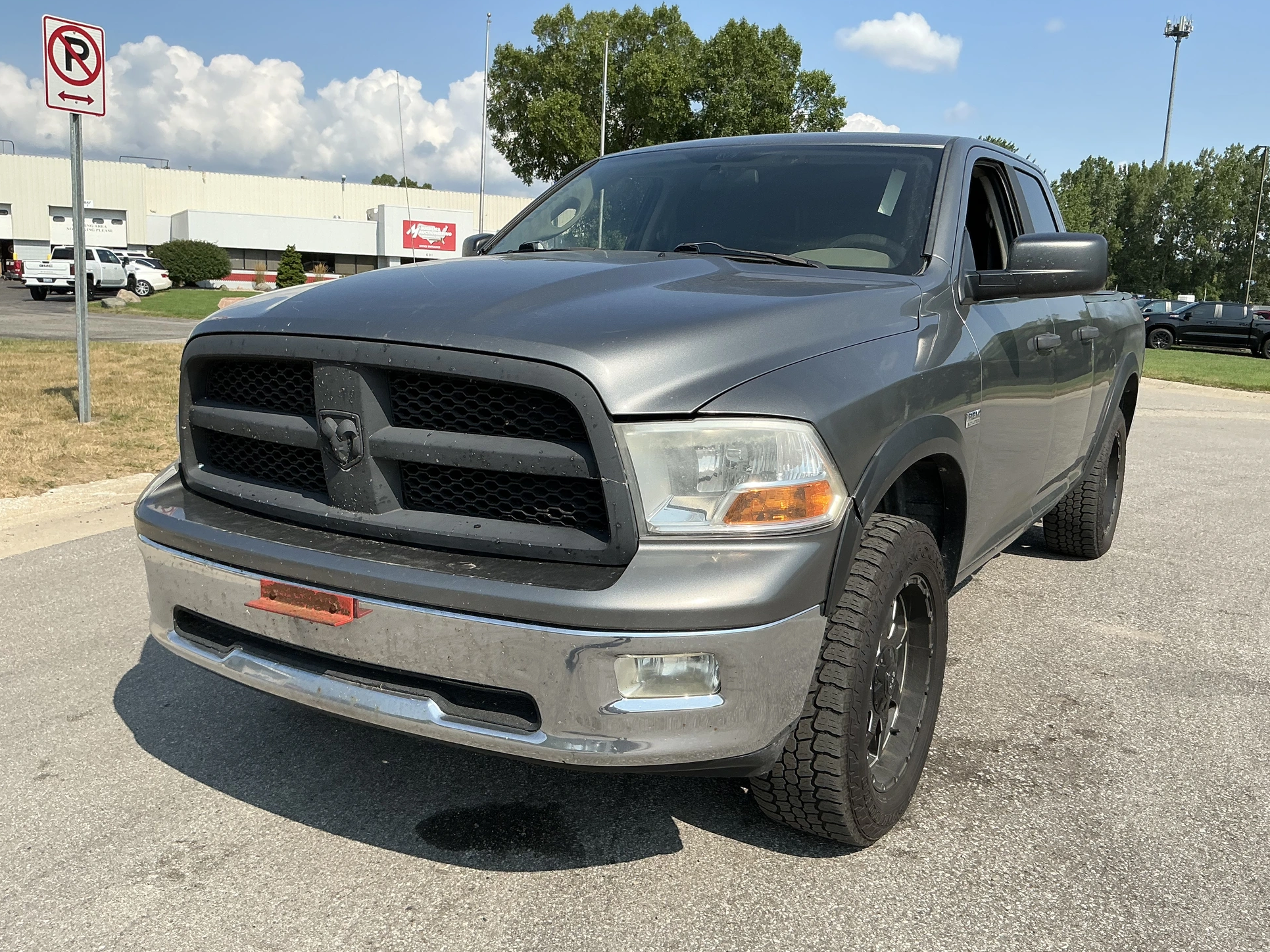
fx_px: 1064
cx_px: 654
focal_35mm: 29
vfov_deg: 48.2
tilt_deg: -8.6
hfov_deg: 61.7
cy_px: 473
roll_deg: -2.1
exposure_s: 1/1848
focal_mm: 3
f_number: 1.8
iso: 25
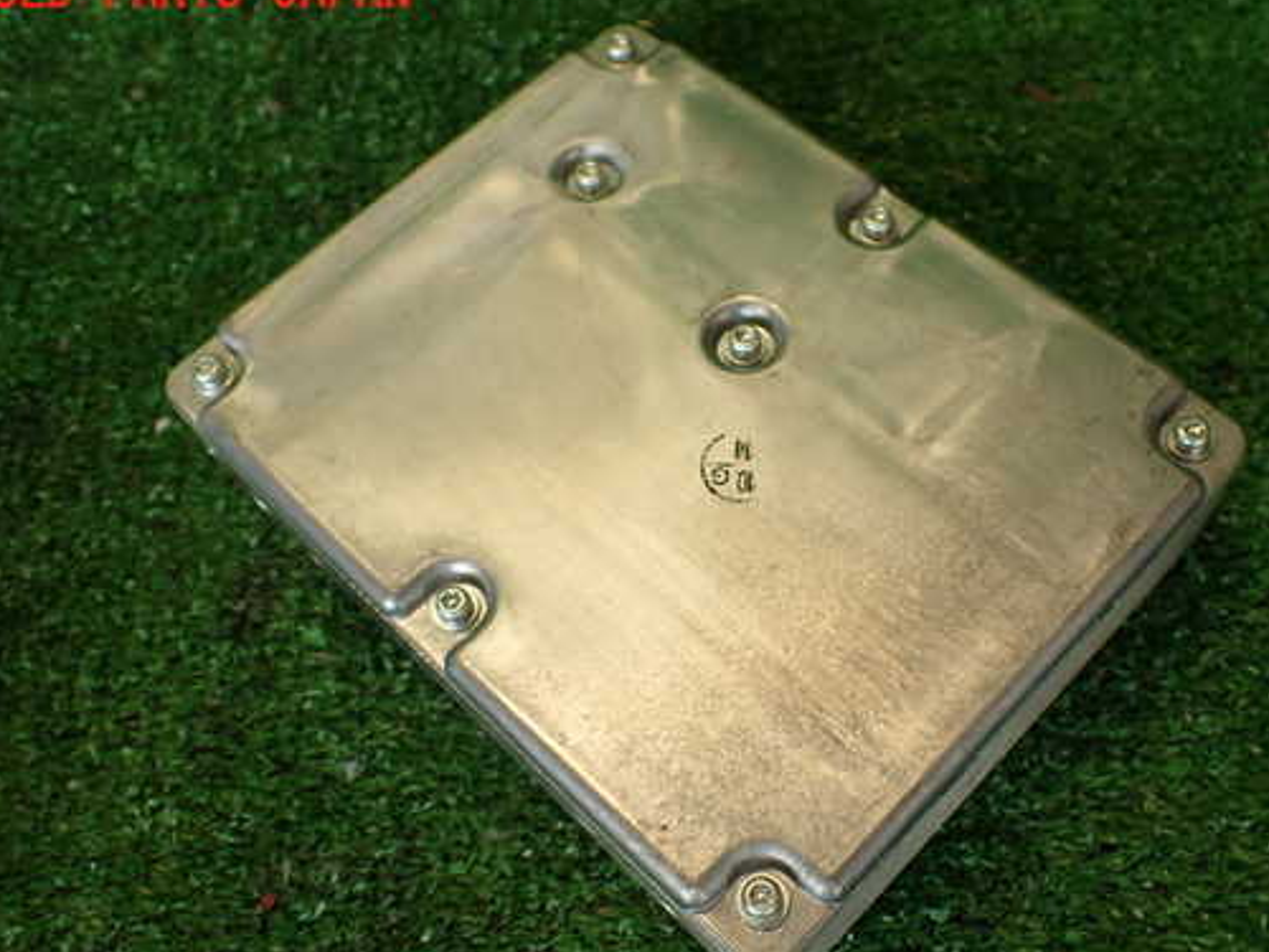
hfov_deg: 51.2
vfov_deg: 39.6
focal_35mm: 36
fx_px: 1320
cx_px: 711
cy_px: 531
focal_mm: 5.4
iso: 125
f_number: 2.3
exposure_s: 1/60
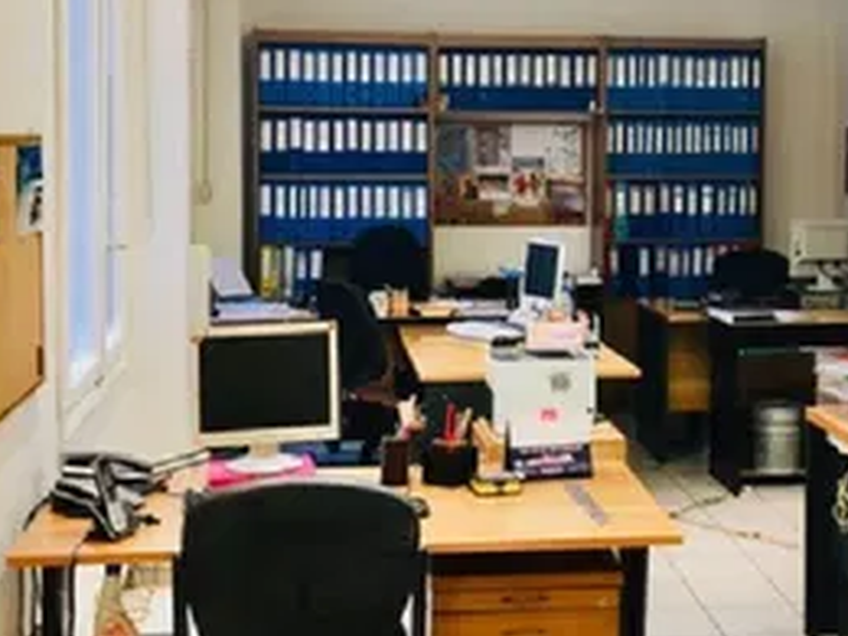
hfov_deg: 28.5
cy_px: 209
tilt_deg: -1.1
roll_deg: -0.9
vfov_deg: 21.8
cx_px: 643
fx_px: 1641
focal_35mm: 67
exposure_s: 1/33
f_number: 2.2
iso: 80
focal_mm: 4.15
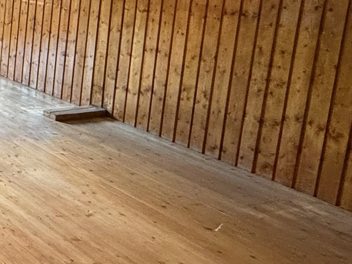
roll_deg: -0.5
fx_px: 529
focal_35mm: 52
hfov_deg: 25.2
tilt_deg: -9.9
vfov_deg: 27.0
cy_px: 23
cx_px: -208
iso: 1000
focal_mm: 2.22
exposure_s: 1/33
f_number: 2.2
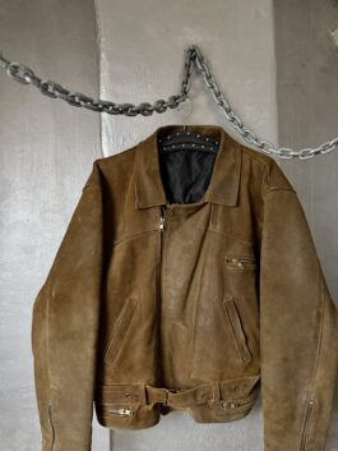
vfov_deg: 71.6
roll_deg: -1.0
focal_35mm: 24
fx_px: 312
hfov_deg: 56.8
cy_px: 226
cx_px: 169
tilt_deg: +0.0
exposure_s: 1/30
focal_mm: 6.76
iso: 1250
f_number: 1.78
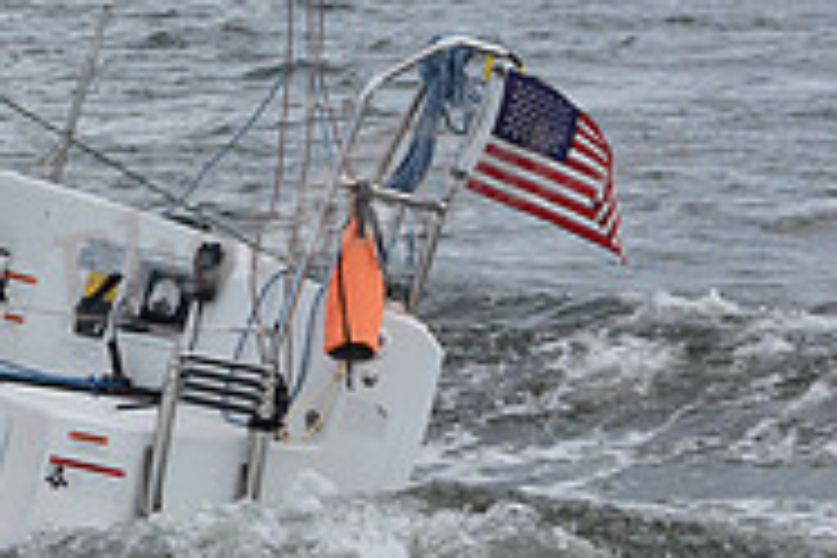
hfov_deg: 9.3
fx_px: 5068
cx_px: -176
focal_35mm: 218
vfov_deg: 6.3
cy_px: 38
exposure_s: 1/800
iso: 250
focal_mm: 70
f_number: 9
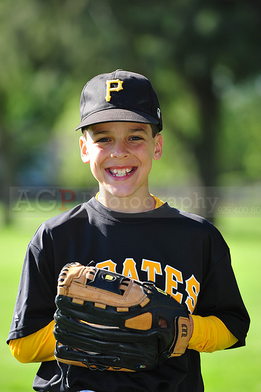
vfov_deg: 10.3
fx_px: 2177
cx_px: 130
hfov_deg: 6.9
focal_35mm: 200
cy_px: 196
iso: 200
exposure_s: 1/400
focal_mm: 200
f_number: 5
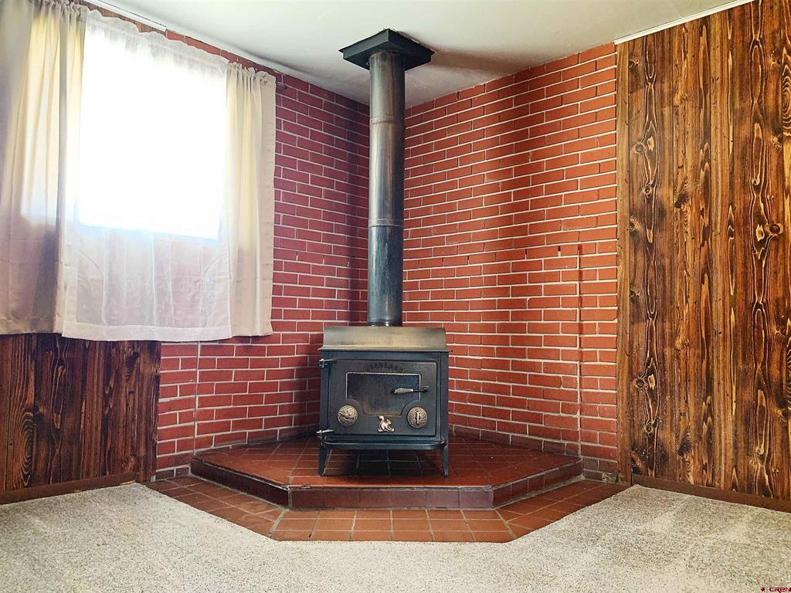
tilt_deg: +2.7
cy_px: 296
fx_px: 594
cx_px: 396
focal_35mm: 26
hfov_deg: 67.3
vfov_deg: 53.1
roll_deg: -0.7
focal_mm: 4.25
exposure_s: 1/30
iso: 400
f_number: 1.8
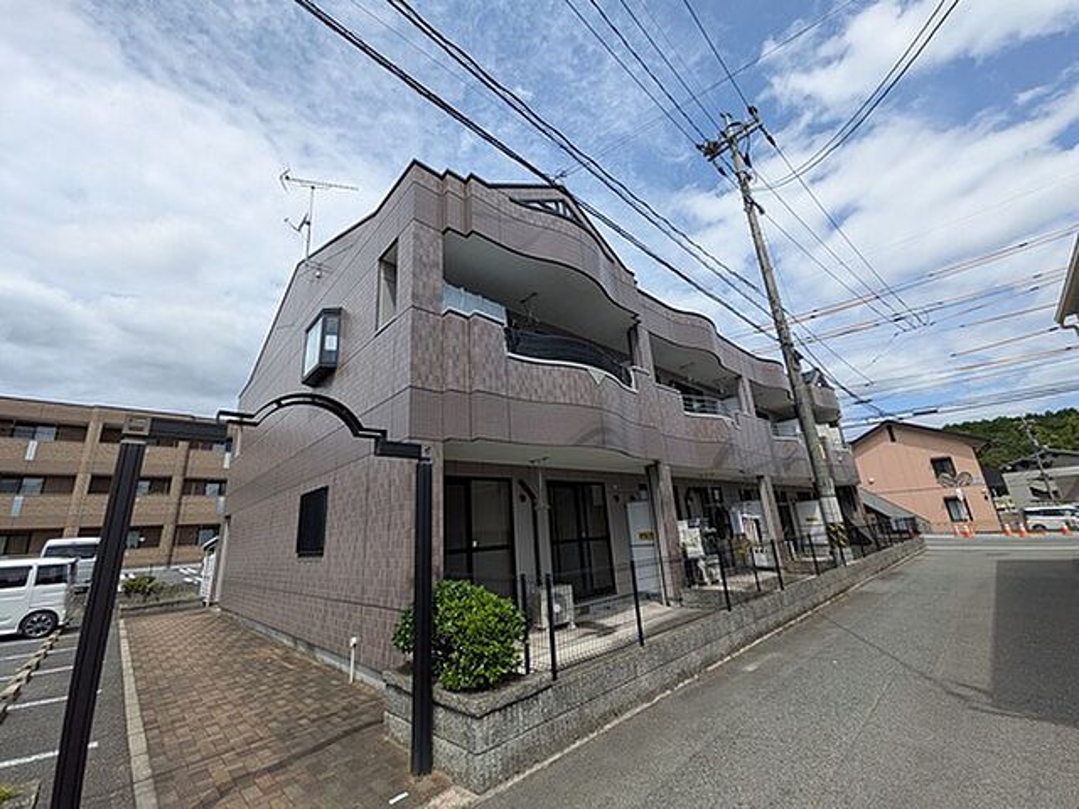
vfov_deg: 85.7
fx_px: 436
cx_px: 540
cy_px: 404
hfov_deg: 102.1
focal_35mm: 14
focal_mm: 1.85
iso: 56
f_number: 2.2
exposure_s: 1/2604
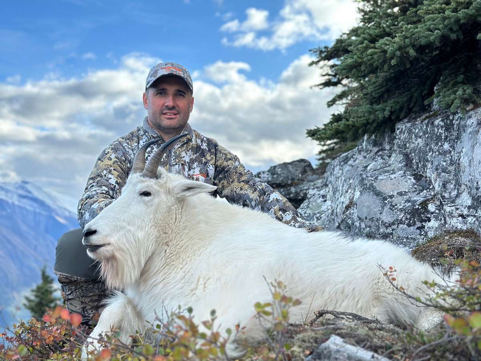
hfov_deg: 39.7
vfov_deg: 30.3
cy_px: 180
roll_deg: -1.1
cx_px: 240
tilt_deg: +4.4
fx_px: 667
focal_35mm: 48
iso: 100
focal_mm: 6.86
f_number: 1.78
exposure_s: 1/2410
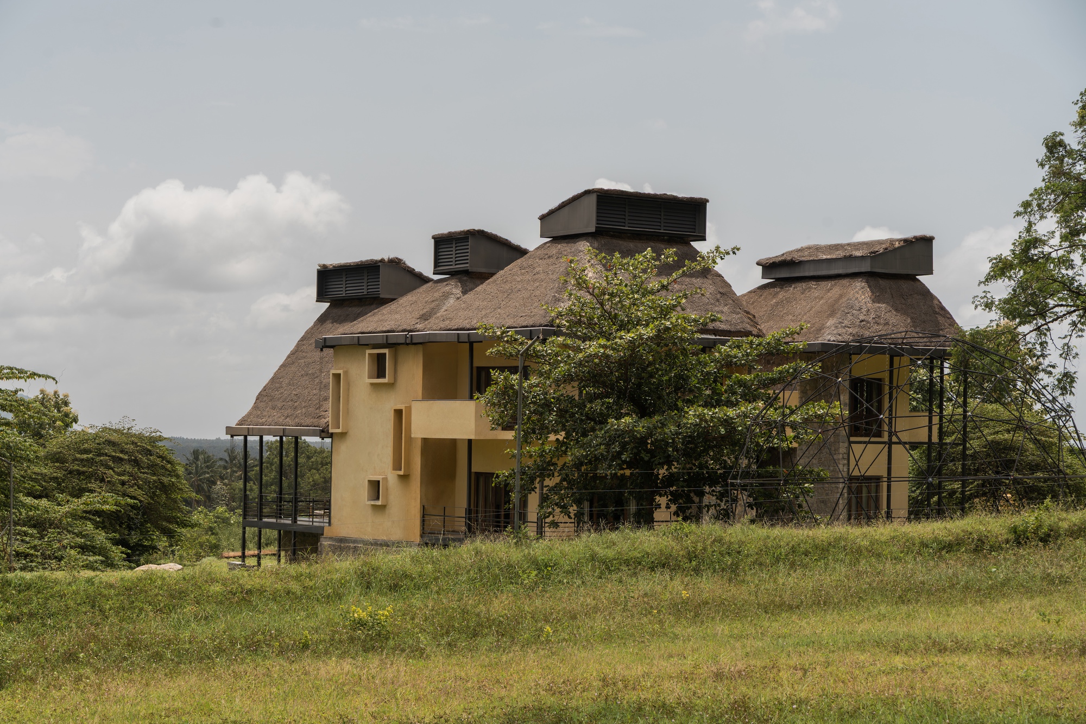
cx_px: 543
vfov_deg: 18.2
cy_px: 362
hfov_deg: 27.0
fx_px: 2263
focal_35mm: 75
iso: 125
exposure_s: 1/160
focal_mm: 75
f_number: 9
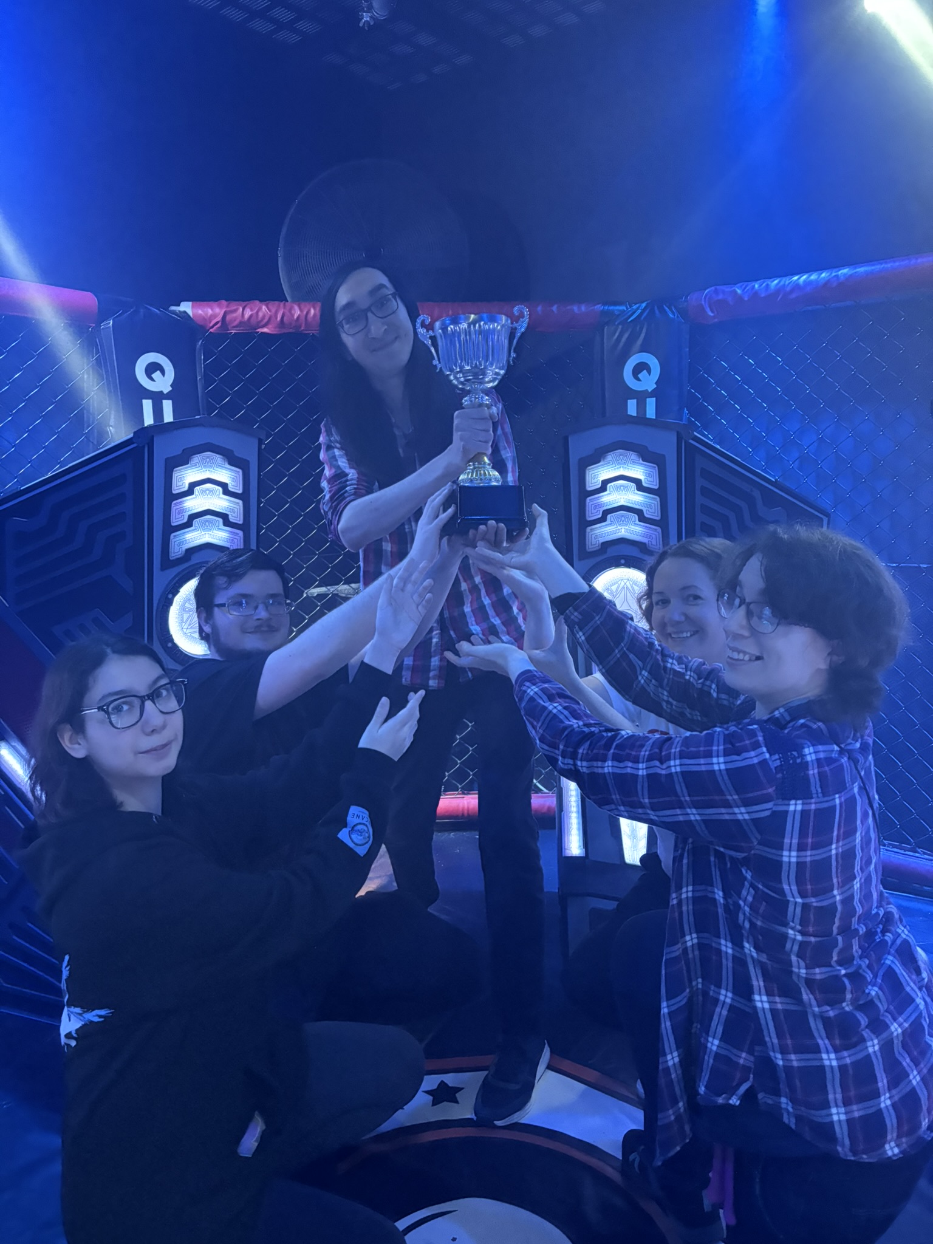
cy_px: 622
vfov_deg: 67.3
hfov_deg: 53.1
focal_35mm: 26
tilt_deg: -8.4
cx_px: 466
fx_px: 934
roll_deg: +0.7
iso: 1000
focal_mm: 5.96
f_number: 1.6
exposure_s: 1/30
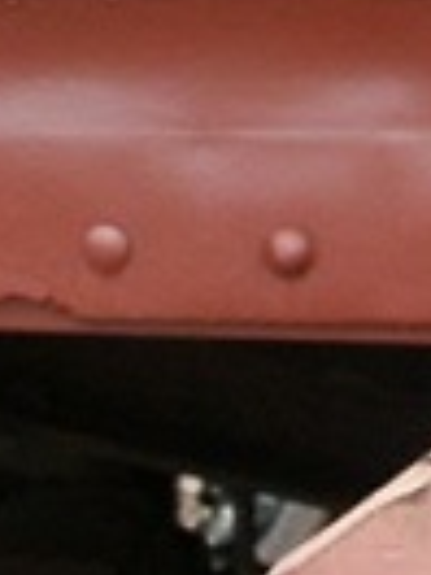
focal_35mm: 280
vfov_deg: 7.0
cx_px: 618
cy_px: -314
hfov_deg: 5.3
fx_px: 4648
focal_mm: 8.43
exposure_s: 1/350
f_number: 2.8
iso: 100
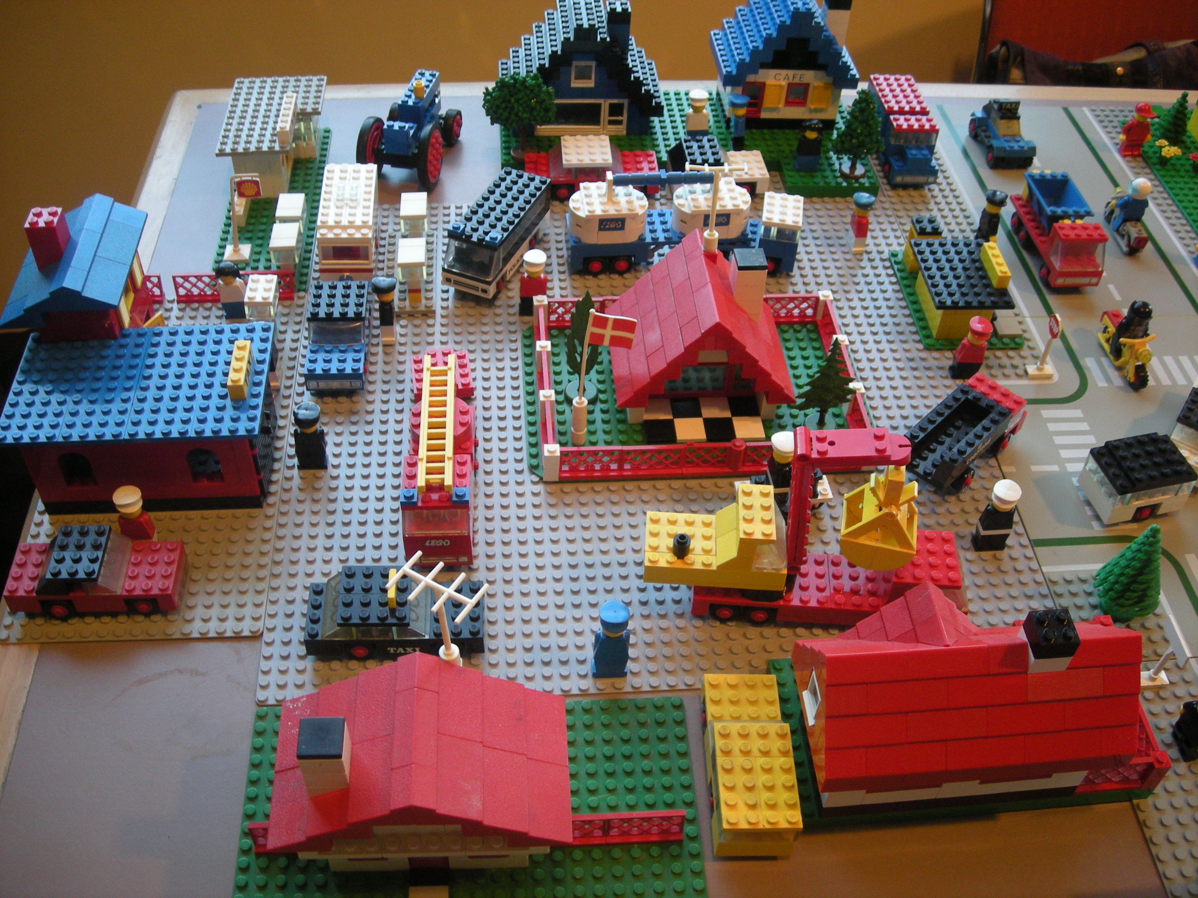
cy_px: 449
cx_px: 599
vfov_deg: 40.7
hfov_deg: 52.6
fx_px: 1211
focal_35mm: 35
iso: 149
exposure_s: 1/8
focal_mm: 5.7
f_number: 2.8
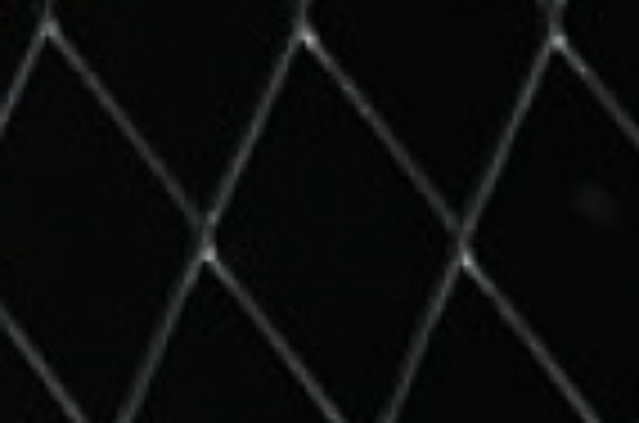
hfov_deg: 3.5
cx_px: -1534
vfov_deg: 2.4
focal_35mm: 572
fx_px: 10130
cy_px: -1098
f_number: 6.3
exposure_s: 1/40
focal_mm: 50
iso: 160
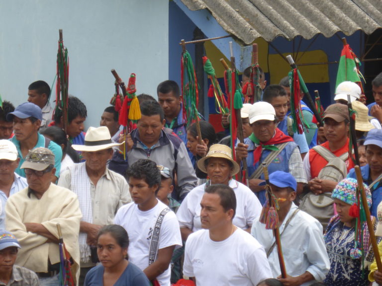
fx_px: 3509
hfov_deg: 6.2
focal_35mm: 318
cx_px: 191
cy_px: 143
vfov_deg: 4.7
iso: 100
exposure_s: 1/250
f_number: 5.9
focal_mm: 51.5
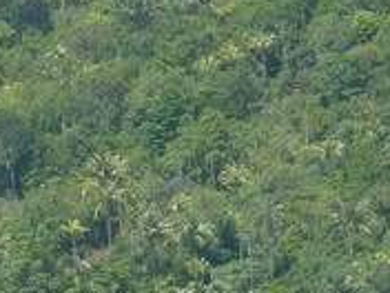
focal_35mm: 606
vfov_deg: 2.4
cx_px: 483
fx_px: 6827
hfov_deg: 3.3
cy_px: 513
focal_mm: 18.2
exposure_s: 1/400
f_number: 4.4
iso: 80
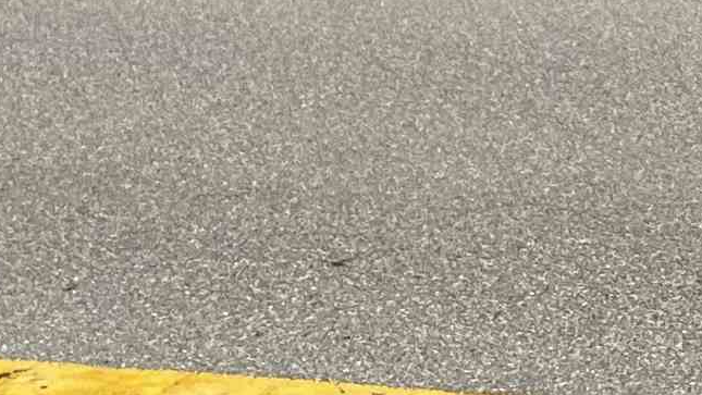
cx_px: 944
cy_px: -405
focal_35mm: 135
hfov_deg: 15.1
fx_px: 2513
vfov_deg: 8.5
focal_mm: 4.2
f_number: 1.6
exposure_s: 1/4292
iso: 32
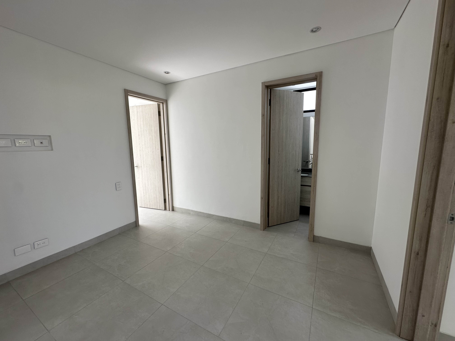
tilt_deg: -7.6
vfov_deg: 85.7
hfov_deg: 102.1
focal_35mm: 14
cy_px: 170
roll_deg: +0.9
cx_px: 228
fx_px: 184
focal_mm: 2.22
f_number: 2.2
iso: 50
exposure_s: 1/99
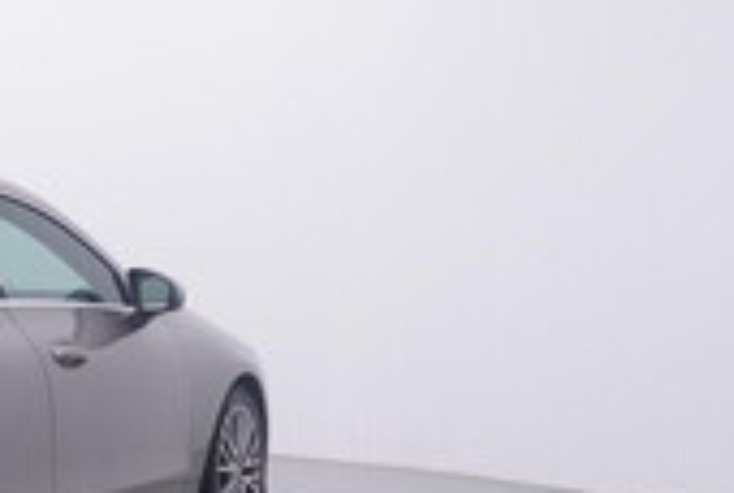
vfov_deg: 18.6
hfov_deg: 24.5
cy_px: 409
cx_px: -201
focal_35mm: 73
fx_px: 1483
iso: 200
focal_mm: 15
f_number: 5
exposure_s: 1/80
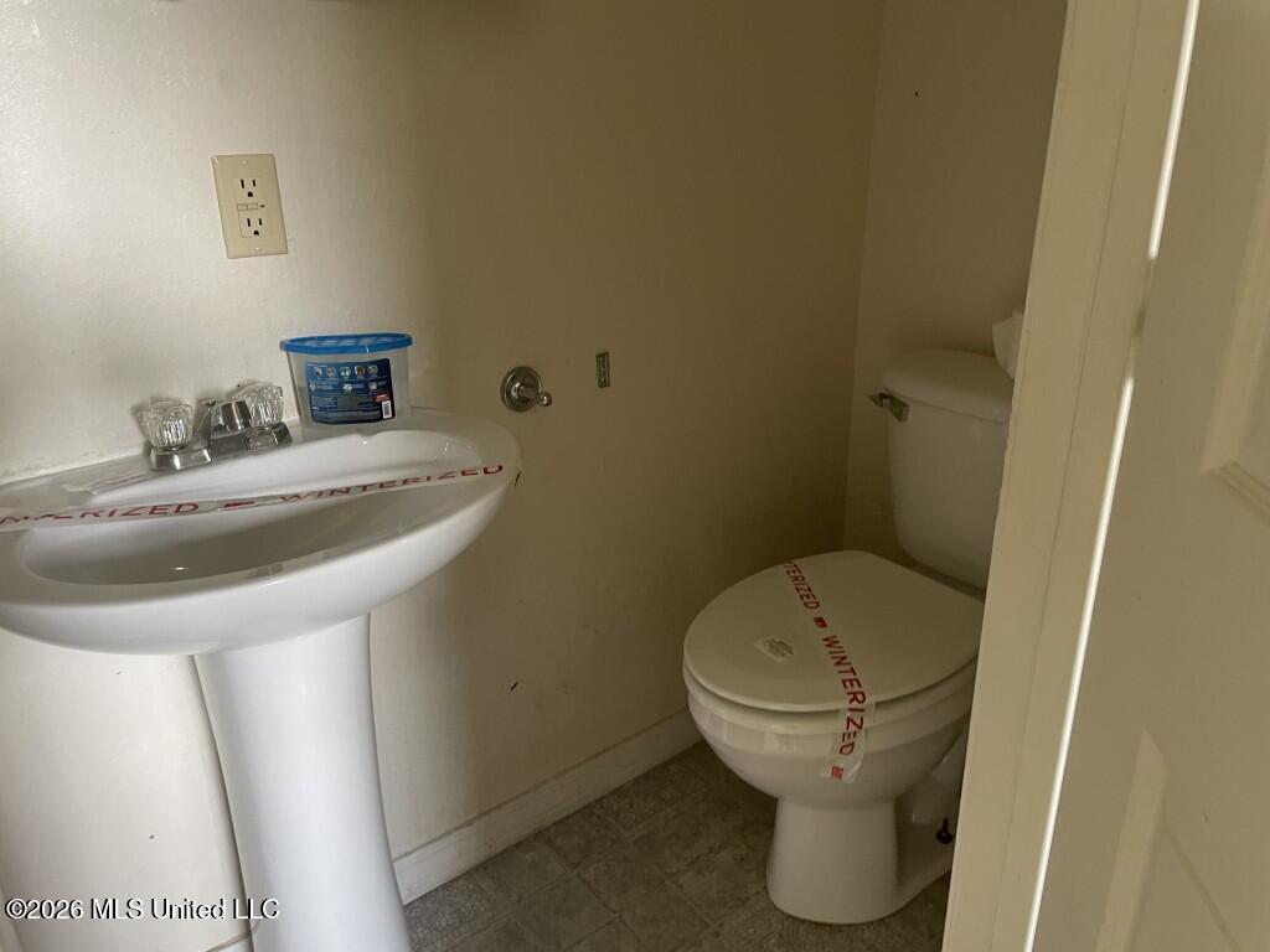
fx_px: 954
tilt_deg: -19.8
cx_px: 635
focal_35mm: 26
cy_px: 476
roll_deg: -0.2
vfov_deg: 53.1
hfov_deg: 67.3
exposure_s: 1/60
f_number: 1.6
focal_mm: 4.2
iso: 250
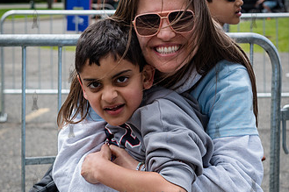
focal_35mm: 133
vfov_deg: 10.3
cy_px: 85
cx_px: 148
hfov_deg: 15.4
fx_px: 1067
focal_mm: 60
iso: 400
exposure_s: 1/800
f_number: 5.6
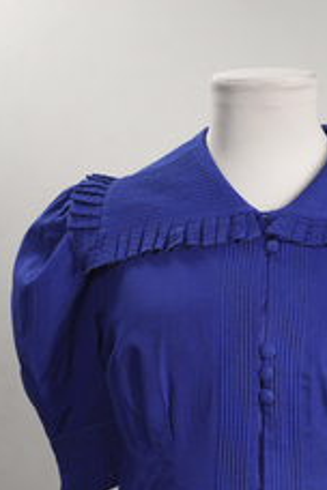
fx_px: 1117
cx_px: 268
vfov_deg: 24.3
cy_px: 412
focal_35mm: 82
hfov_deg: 16.5
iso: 320
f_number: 9
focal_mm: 32
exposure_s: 1/20
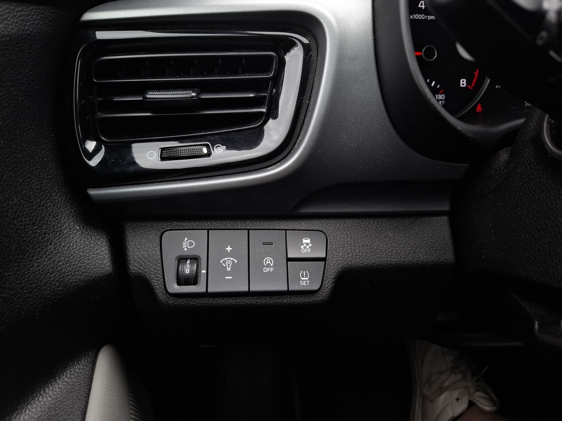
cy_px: 210
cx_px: 281
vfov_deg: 58.9
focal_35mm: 23
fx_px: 373
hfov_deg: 73.9
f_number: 1.8
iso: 64
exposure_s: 1/100
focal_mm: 5.54
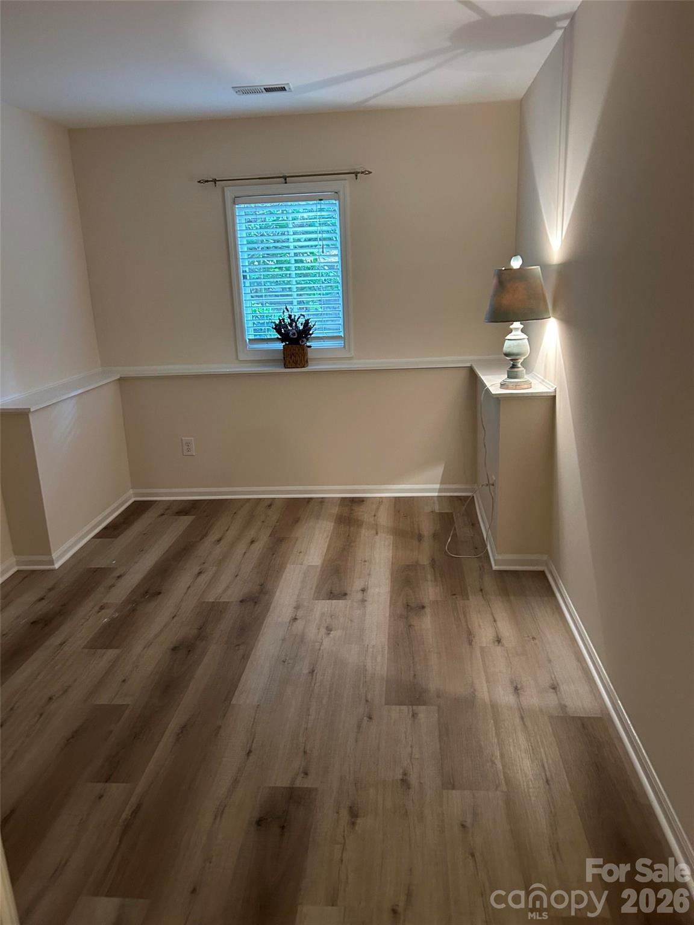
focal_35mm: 26
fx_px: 695
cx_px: 347
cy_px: 462
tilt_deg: -15.2
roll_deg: +2.2
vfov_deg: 67.3
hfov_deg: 53.1
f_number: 1.5
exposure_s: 1/60
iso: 250
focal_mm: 5.7
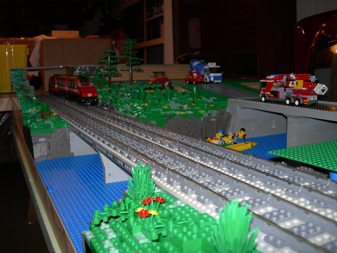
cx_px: 168
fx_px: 370
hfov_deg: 49.0
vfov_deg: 37.7
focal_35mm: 38
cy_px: 126
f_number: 2.8
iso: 50
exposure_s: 1/60.1
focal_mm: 7.8
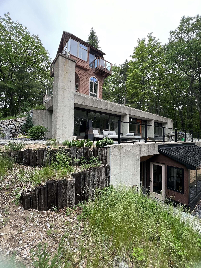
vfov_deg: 102.1
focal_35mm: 14
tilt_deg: +3.3
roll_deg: -0.8
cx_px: 106
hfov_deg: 85.6
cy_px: 133
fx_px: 108
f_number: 1.8
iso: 32
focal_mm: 1.57
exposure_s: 1/195
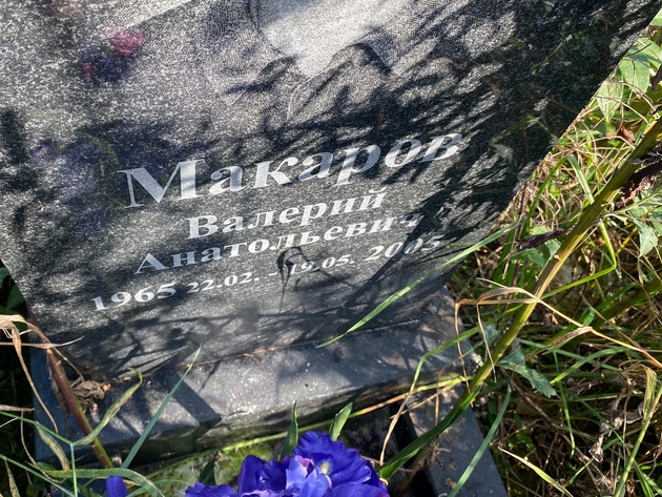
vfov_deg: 42.8
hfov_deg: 54.9
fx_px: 631
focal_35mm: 33
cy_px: 202
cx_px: 260
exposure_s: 1/363
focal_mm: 4.25
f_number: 1.8
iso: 32
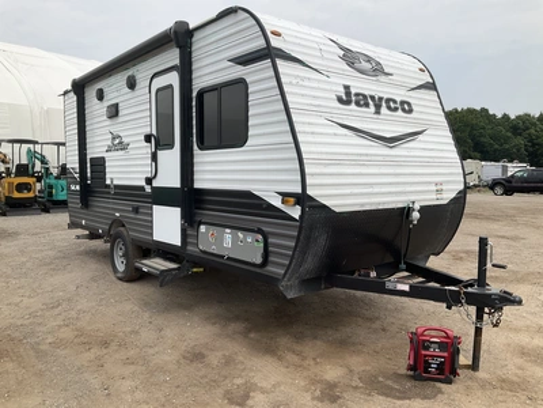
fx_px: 455
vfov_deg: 48.2
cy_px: 204
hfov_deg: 61.7
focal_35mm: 29
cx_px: 272
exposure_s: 1/2141
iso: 25
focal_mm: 3
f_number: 1.8
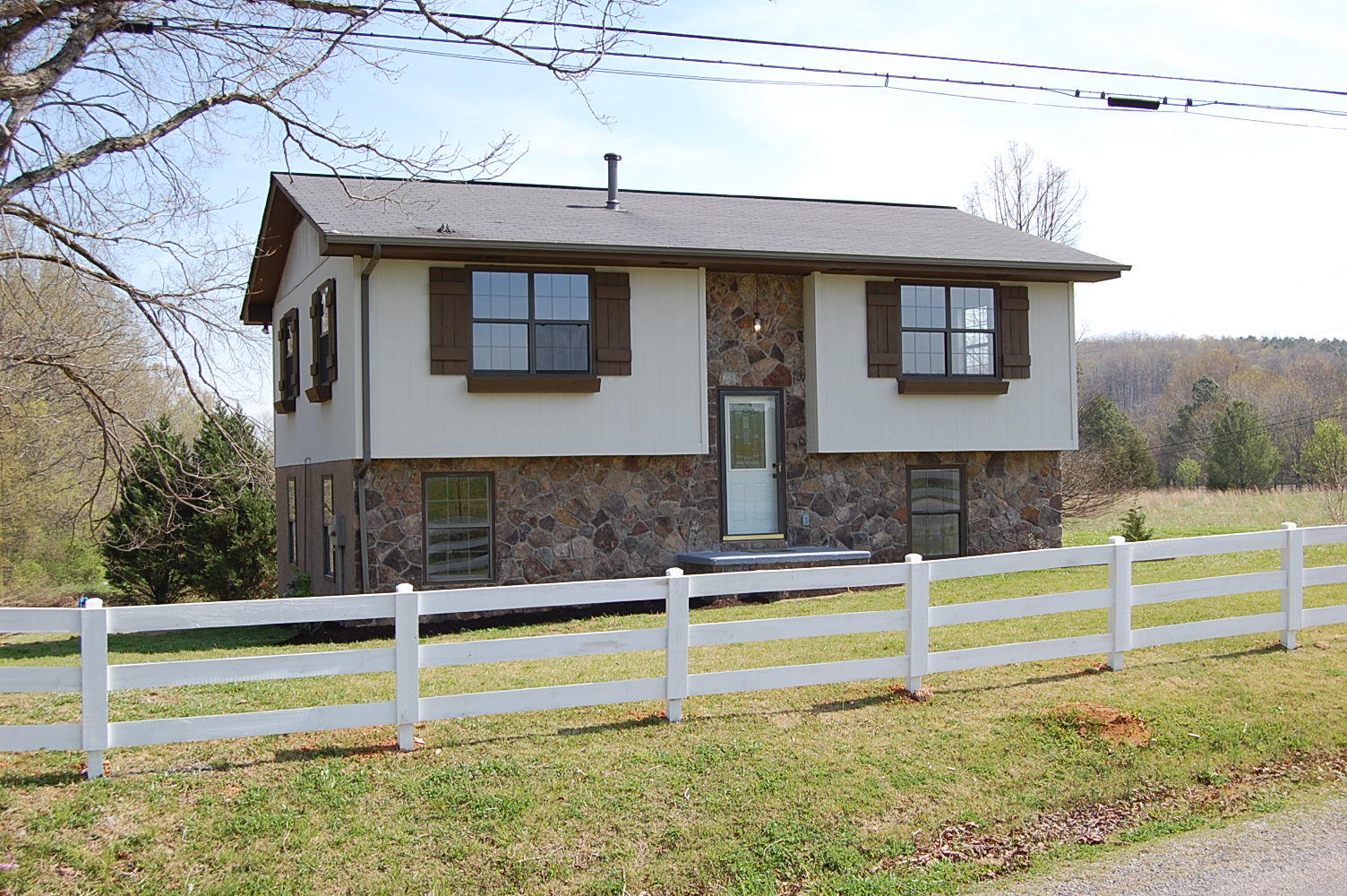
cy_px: 448
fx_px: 1458
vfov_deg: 34.1
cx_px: 674
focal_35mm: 39
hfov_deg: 49.6
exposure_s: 1/250
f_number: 8
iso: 200
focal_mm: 26
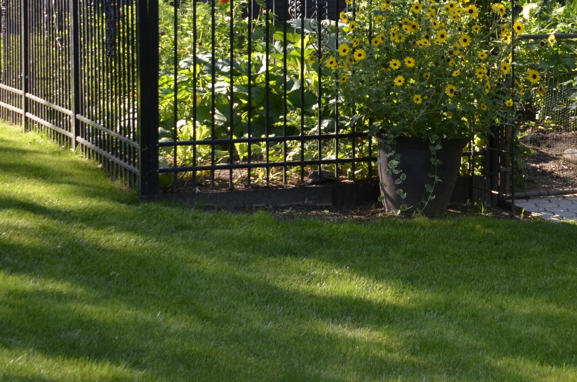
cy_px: -1
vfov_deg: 13.8
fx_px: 1551
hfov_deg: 20.8
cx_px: 469
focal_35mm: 97
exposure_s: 1/250
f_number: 6.3
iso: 400
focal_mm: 32
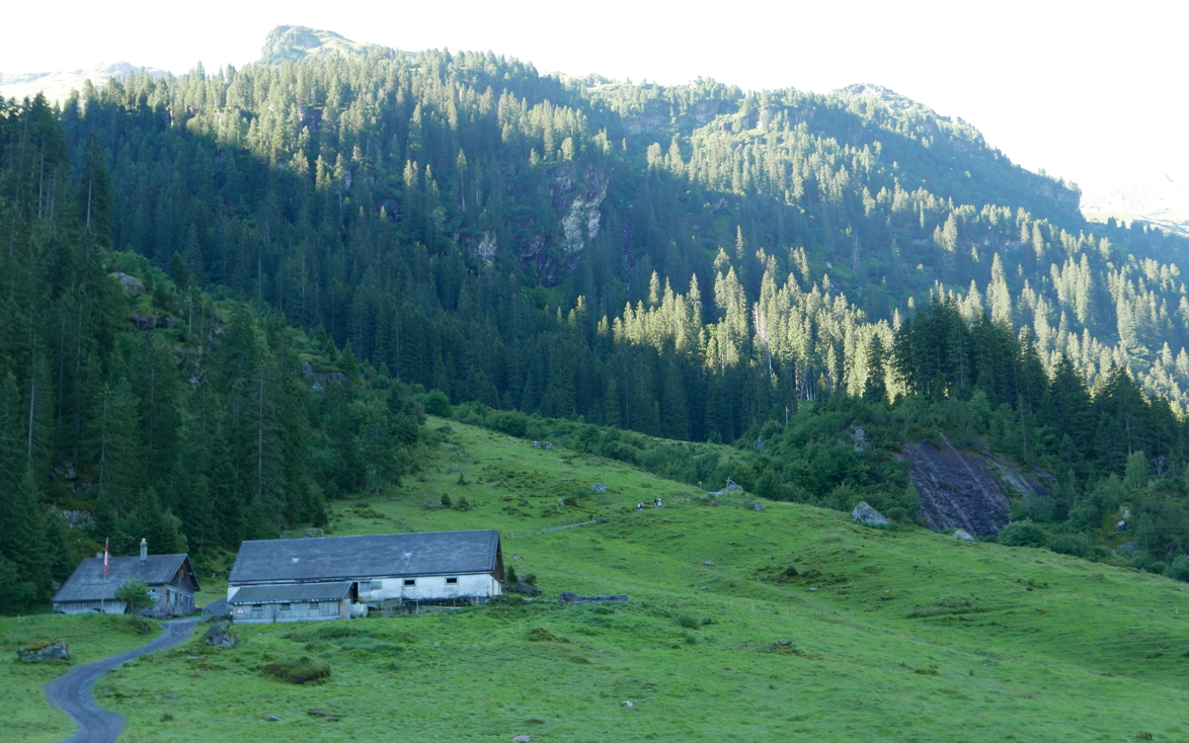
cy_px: 347
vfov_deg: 24.9
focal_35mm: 52
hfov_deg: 38.9
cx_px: 584
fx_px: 1685
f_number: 3.5
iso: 200
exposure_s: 1/125
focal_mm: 22.7
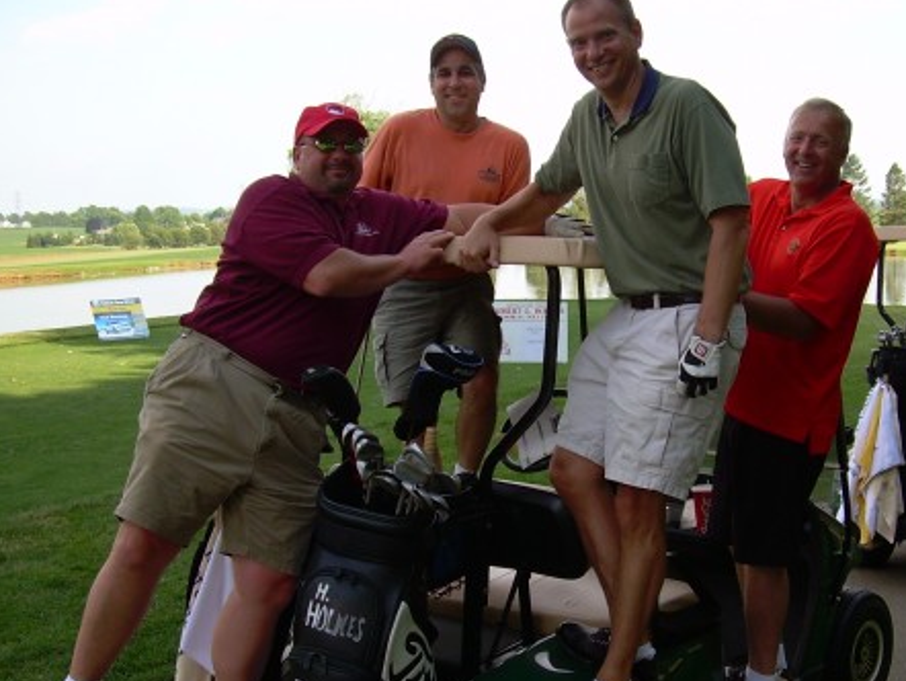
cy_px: 365
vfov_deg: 26.6
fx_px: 1440
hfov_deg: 34.7
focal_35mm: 55
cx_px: 574
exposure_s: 1/386
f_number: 2.8
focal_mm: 6.3
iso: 50
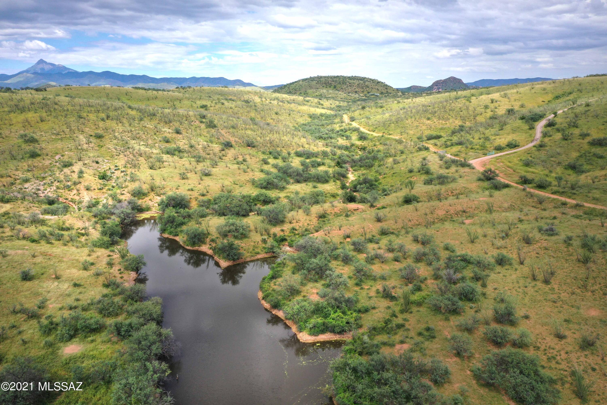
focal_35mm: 28
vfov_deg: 46.4
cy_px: 202
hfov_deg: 65.5
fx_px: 472
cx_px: 304
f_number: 8
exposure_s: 1/320
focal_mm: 10.26
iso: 100
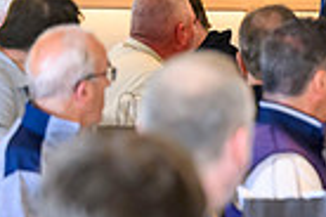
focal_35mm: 386
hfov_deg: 5.2
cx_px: 638
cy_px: 93
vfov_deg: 3.6
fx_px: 3495
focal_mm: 92
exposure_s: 1/400
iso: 4000
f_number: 2.8
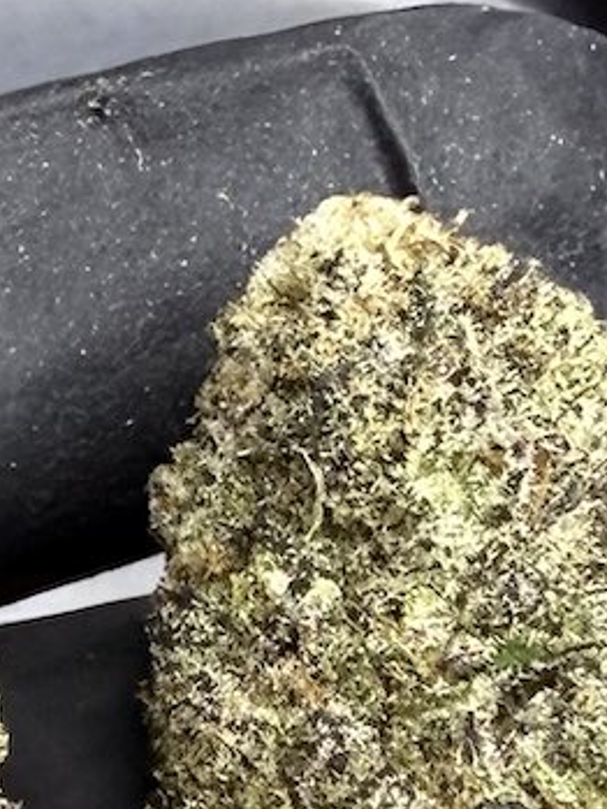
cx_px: -744
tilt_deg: -74.0
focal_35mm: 132
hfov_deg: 10.1
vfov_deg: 14.0
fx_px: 3084
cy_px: 1203
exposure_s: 1/50
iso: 200
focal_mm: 2.22
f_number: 2.2
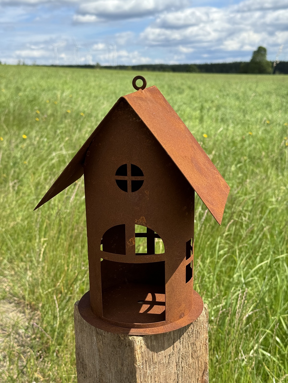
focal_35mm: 48
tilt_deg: -12.2
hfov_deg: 30.3
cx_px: 144
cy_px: 192
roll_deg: +2.1
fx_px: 532
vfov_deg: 39.7
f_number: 1.78
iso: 64
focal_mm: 6.76
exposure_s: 1/2959
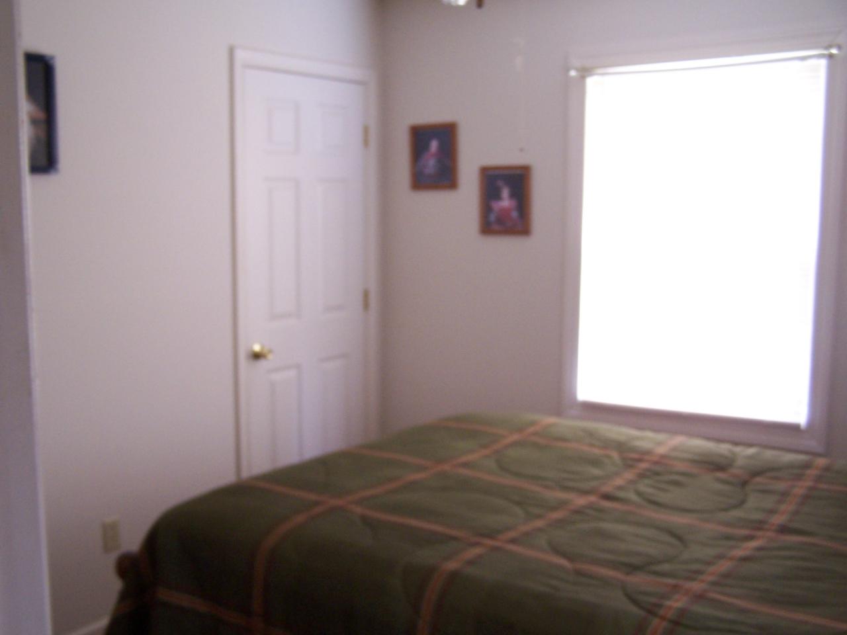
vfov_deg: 37.7
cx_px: 424
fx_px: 930
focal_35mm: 38
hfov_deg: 49.0
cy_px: 318
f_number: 2.8
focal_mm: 6.3
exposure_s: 1/8
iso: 140
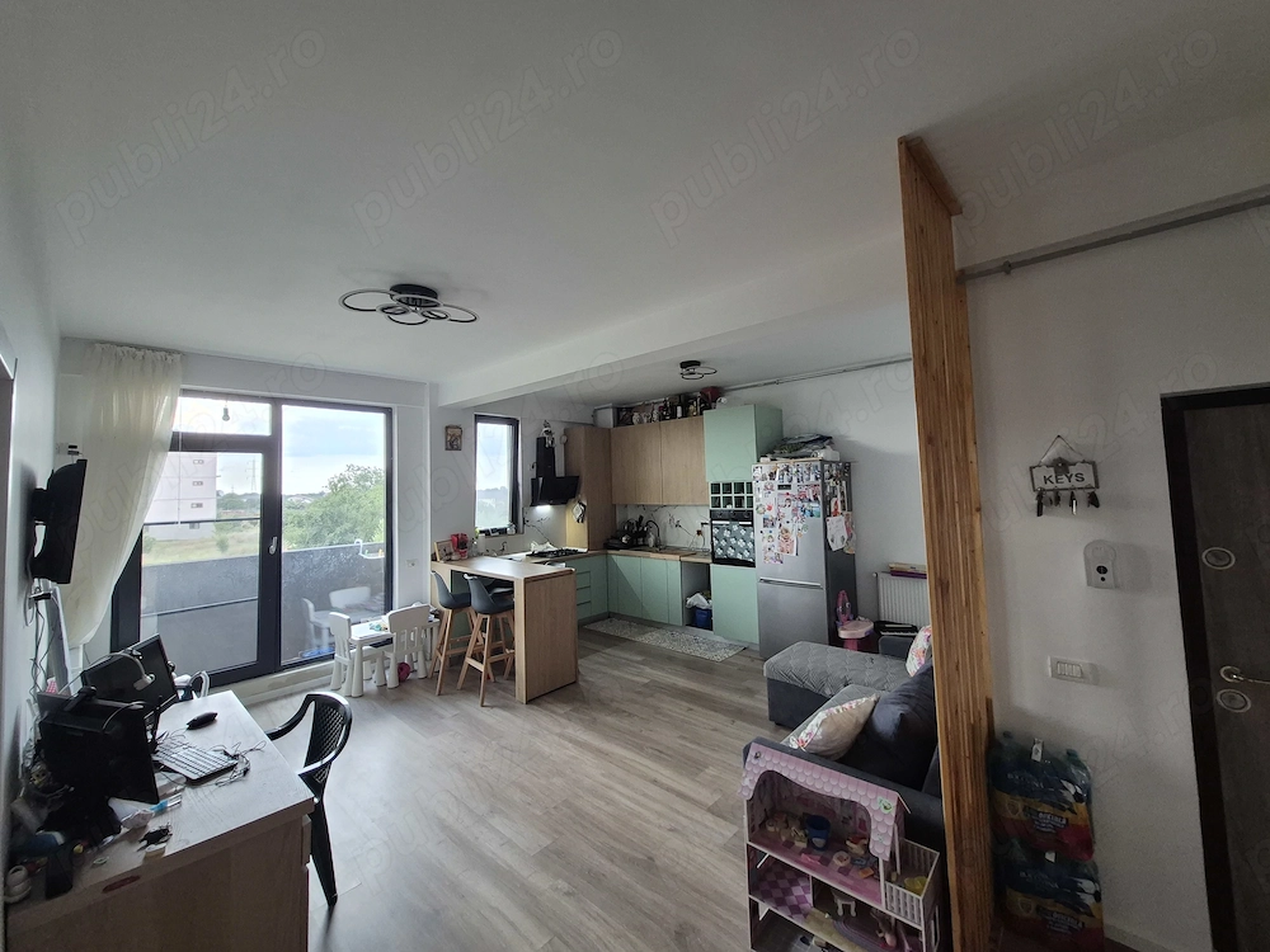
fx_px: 477
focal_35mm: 13
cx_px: 635
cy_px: 476
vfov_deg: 89.9
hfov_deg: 106.2
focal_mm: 1.74
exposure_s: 1/50
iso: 250
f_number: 2.2
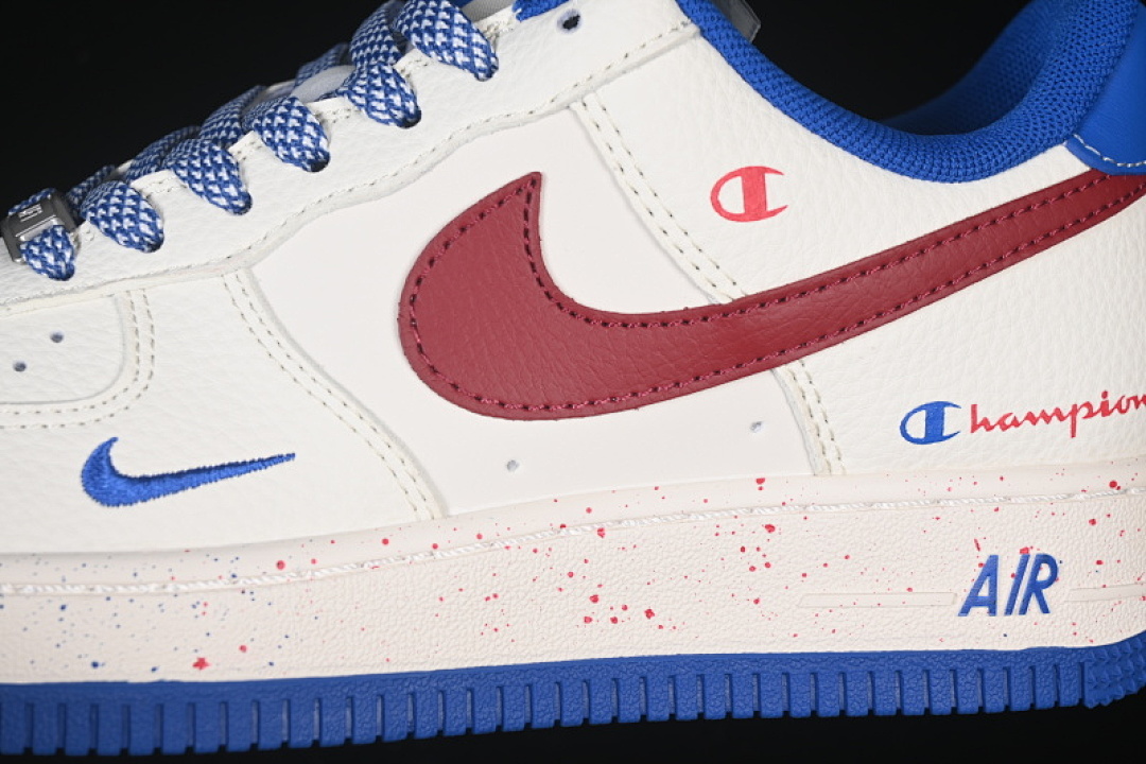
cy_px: 382
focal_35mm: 75
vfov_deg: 18.2
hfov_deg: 27.0
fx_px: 2387
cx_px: 573
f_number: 7.1
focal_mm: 50
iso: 160
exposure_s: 1/100
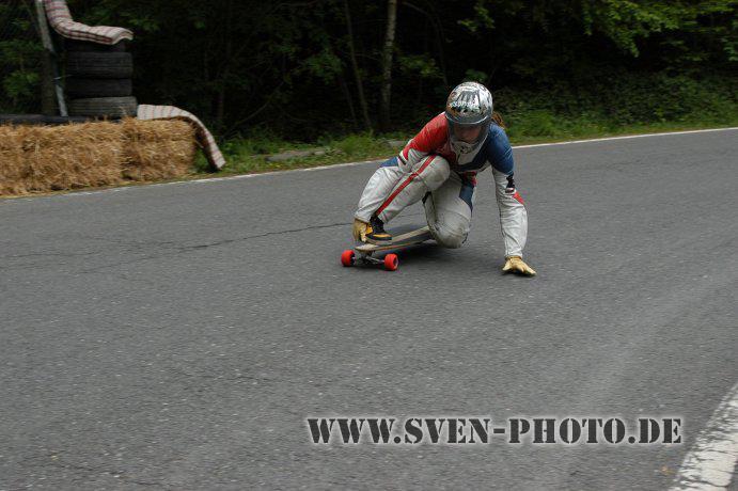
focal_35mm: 52
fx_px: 1076
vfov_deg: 25.7
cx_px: 369
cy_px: 246
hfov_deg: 37.9
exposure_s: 1/320
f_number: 5.6
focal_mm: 35
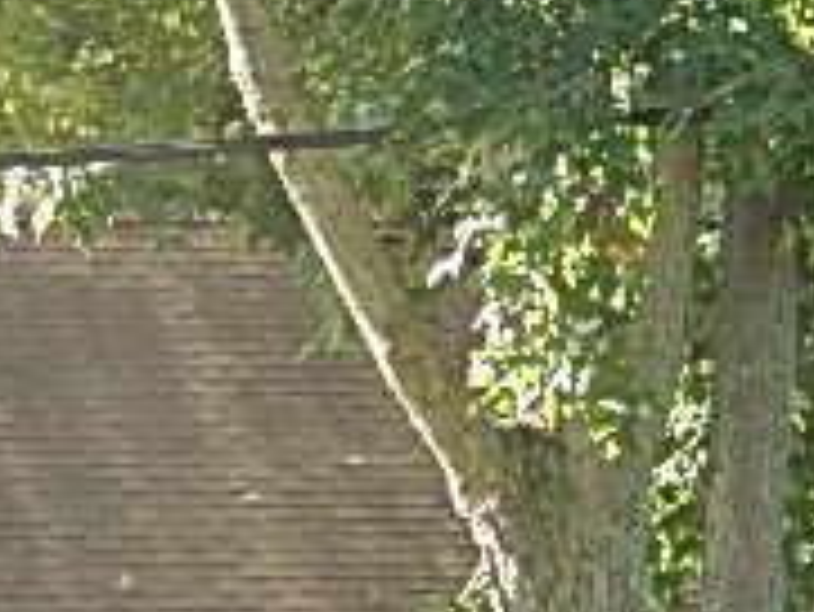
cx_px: -22
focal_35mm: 335
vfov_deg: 4.4
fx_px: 7883
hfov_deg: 5.9
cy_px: 864
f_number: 5.2
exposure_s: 1/80
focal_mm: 17
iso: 180
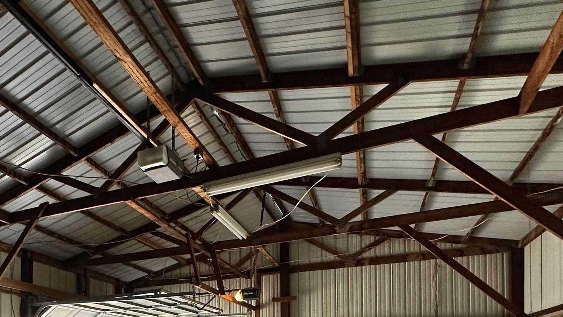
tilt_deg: +1.3
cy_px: 360
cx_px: 158
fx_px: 433
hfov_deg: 63.1
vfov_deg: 34.0
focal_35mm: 29
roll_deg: +0.1
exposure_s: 1/99
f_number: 2.2
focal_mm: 2.22
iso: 200
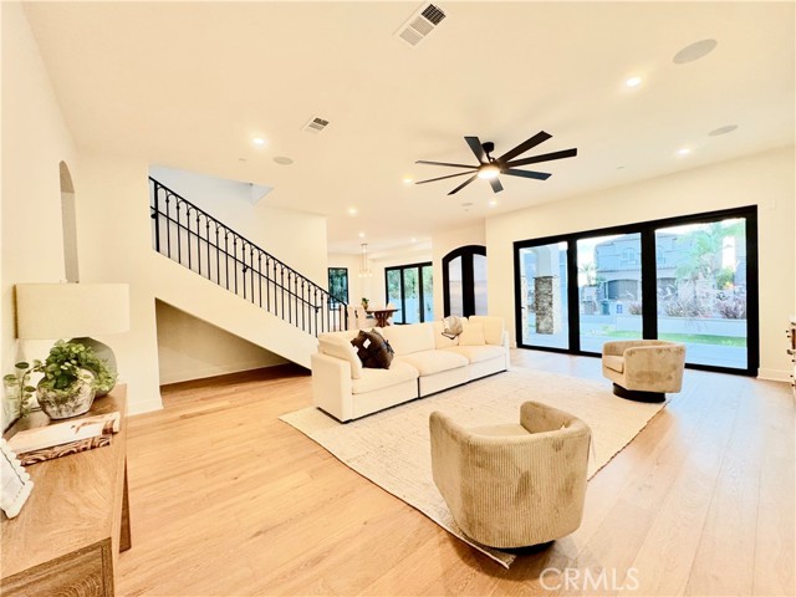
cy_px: 298
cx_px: 398
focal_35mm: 14
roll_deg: +1.0
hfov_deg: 102.1
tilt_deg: -2.1
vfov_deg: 85.7
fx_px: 322
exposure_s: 1/120
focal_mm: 2.22
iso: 320
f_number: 2.2
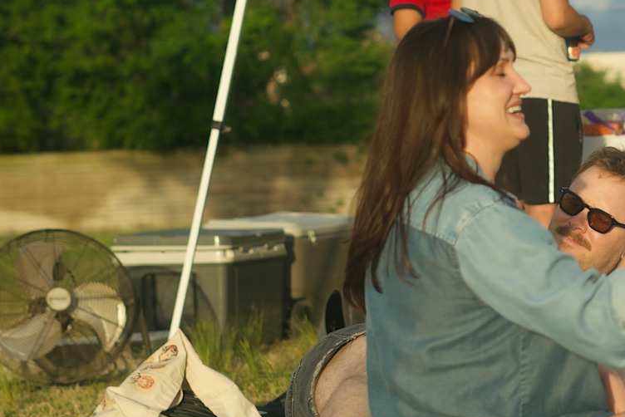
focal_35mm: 153
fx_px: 2657
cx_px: 664
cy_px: 106
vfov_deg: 9.0
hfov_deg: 13.2
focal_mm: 50
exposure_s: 1/200
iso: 100
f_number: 2.8
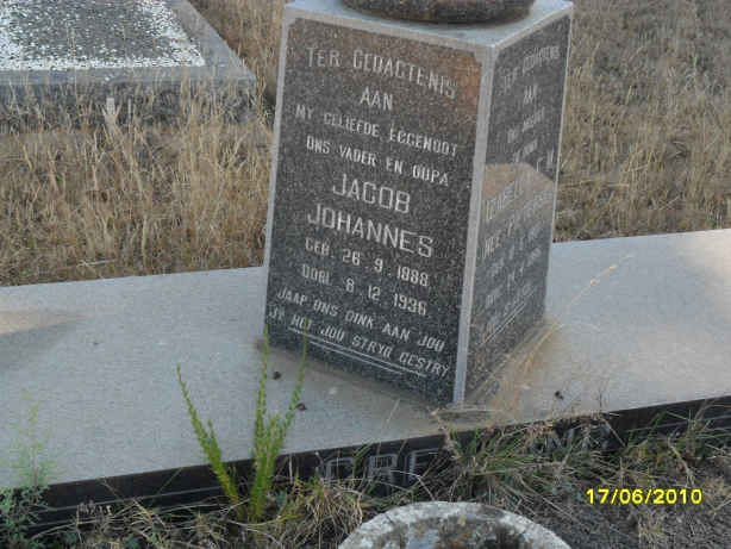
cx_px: 366
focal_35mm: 52
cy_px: 274
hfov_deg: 36.8
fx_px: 1099
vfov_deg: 28.1
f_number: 5
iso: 120
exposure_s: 1/60
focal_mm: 9.3
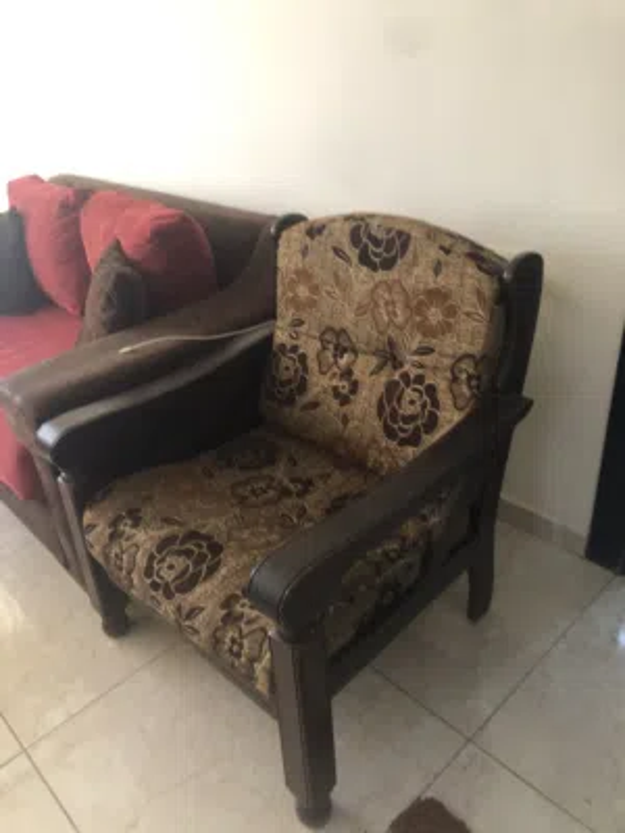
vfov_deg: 63.4
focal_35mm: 28
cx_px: 312
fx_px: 674
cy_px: 416
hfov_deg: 49.7
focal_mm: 4
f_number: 1.8
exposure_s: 1/13
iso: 100
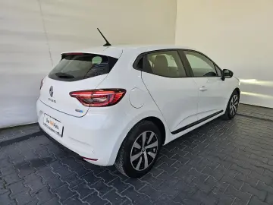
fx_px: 181
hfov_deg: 73.9
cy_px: 102
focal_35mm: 23
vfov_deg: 58.9
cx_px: 136
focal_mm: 6.3
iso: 20
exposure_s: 1/190
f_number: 1.7
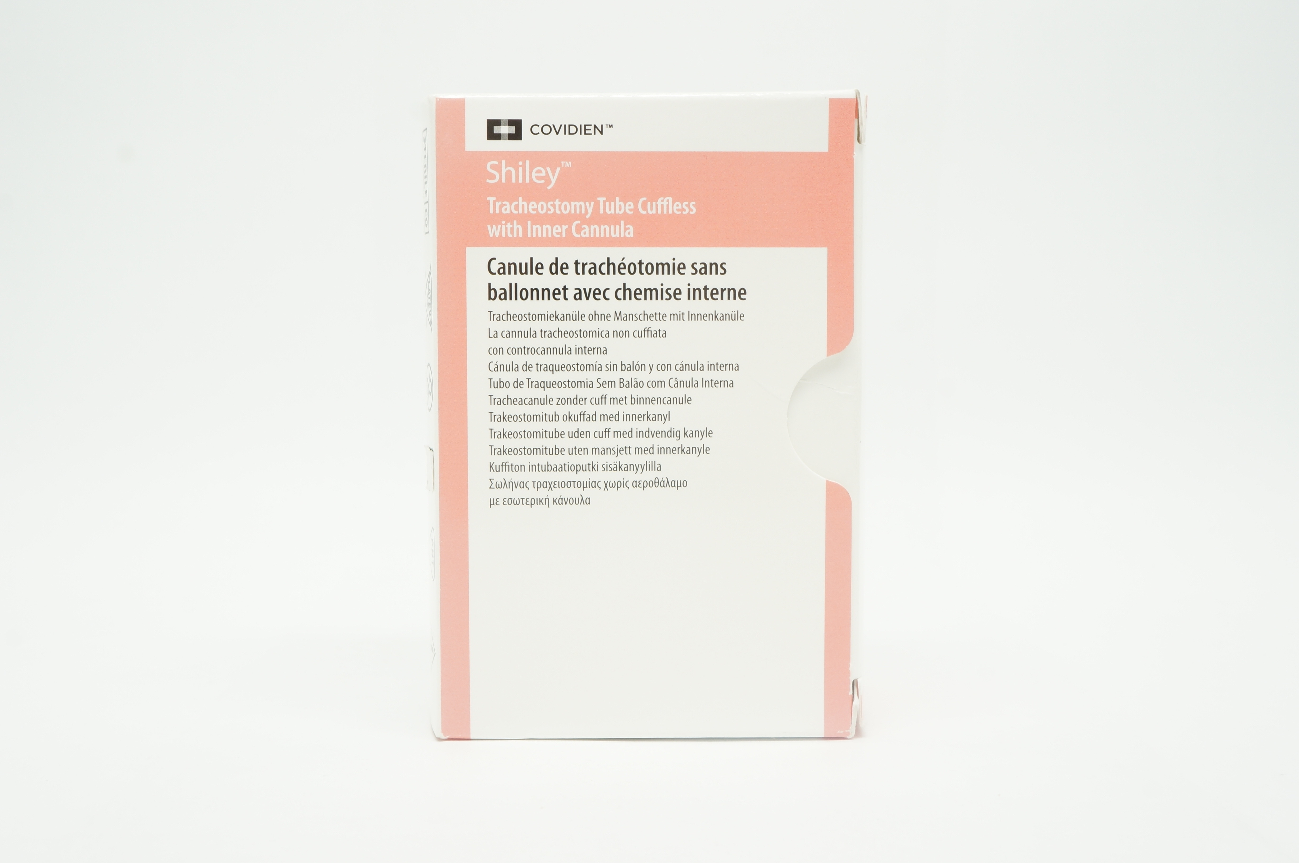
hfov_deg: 46.4
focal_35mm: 42
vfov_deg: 31.8
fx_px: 1514
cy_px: 432
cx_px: 650
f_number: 11
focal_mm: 28
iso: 400
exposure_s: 1/15
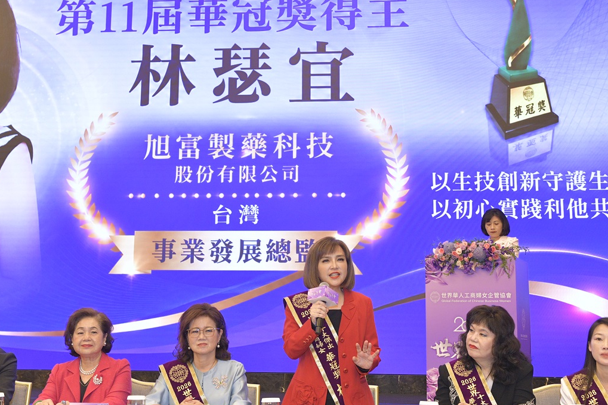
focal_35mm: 53
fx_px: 895
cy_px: 185
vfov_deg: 25.5
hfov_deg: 37.5
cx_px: 269
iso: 2000
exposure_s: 1/125
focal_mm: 36
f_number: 5.6
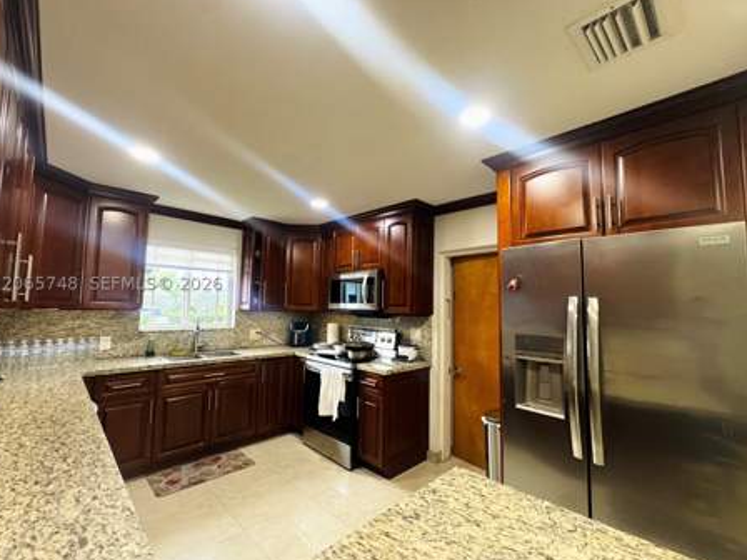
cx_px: 375
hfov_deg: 98.2
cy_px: 283
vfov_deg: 81.7
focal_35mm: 15
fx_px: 324
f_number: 2.2
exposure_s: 1/60
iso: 320
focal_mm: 2.22
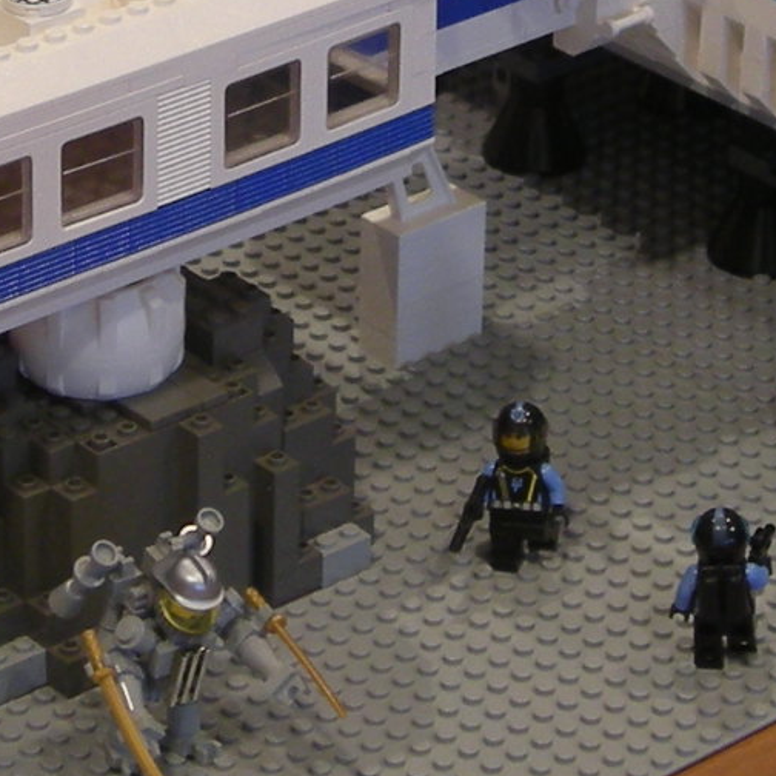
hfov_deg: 11.0
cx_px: 228
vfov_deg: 10.9
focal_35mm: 159
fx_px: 4033
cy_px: -28
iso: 72
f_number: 2.8
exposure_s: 1/8
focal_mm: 5.7
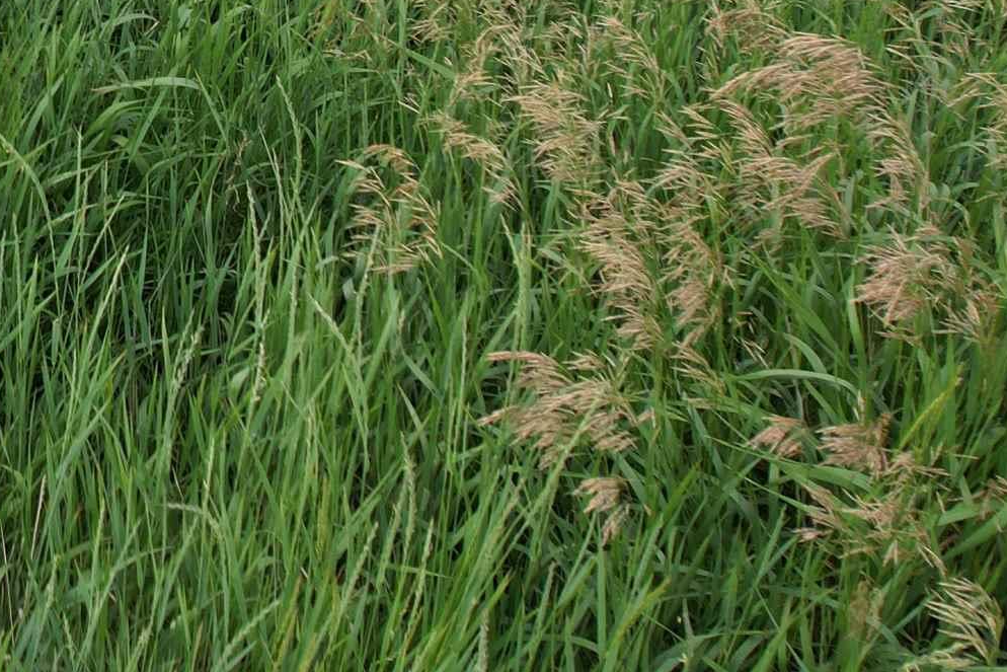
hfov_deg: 25.5
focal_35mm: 68
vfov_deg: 18.9
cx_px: -301
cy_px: -138
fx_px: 1902
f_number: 2.8
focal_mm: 8.38
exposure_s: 1/320
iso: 100
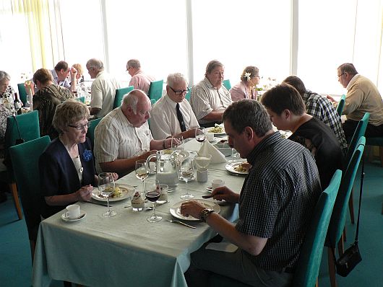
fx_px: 398
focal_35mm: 36
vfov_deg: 39.7
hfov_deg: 51.3
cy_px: 144
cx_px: 192
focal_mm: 6
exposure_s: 1/60
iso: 200
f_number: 2.8
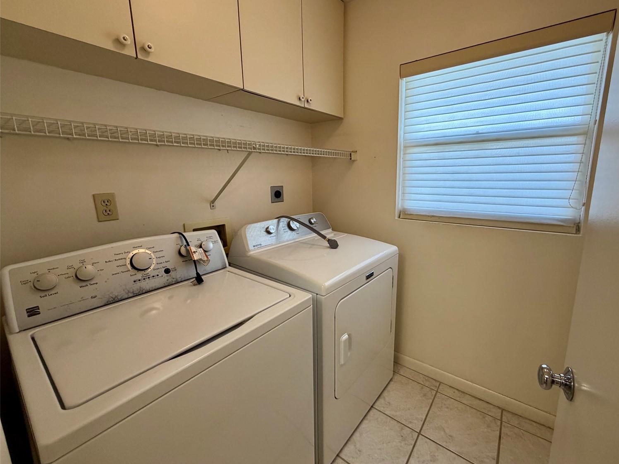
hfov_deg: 98.0
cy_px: 222
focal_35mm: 15
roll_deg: +1.2
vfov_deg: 81.7
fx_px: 268
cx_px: 331
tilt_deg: -10.1
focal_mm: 2.22
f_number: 2.2
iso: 200
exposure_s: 1/120
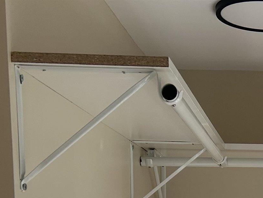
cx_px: 339
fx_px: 737
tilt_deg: -8.3
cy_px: 369
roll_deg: -0.2
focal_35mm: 97
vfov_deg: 13.5
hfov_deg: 18.8
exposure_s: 1/1009
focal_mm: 5.7
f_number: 1.5
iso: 50
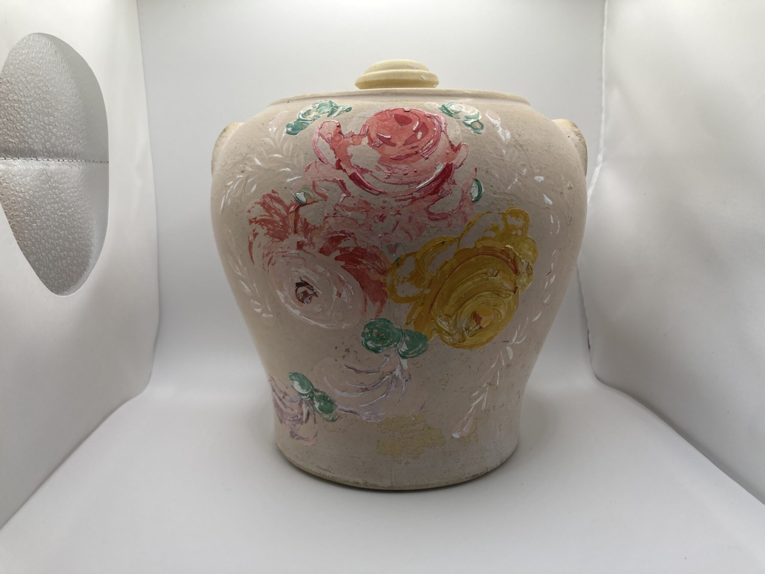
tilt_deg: -9.4
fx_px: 619
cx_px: 382
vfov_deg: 49.7
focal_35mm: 28
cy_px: 287
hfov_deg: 63.4
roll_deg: -1.2
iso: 20
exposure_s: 1/261
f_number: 1.8
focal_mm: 3.99
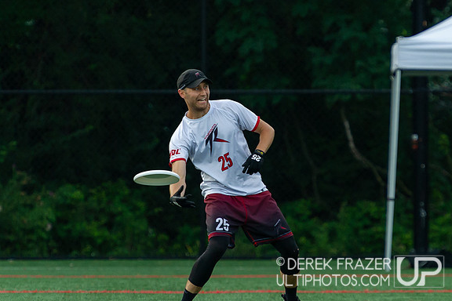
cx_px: 238
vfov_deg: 2.6
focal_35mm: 522
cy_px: 121
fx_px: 6553
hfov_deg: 4.0
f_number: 4
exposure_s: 1/1600
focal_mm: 260
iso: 1100
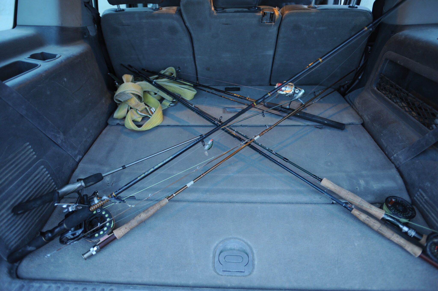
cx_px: 219
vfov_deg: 61.9
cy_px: 146
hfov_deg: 84.0
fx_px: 243
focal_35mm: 20
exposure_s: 1/10
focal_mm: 20
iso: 640
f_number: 2.8
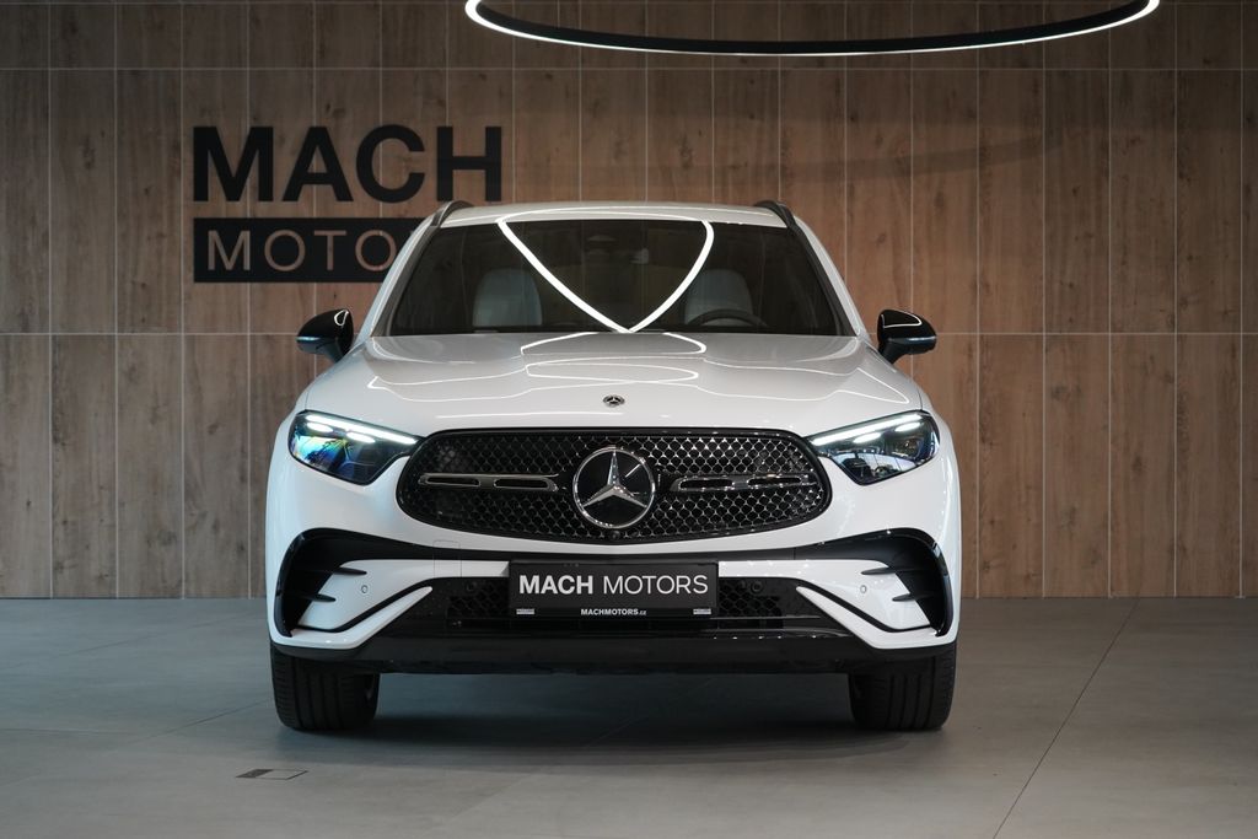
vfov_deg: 19.7
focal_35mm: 69
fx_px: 2411
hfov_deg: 29.2
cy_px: 420
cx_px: 629
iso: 2500
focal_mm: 69
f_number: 5.6
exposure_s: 1/160
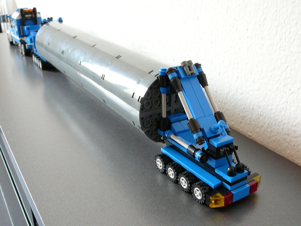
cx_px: 150
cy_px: 113
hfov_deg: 45.8
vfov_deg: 35.1
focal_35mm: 41
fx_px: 357
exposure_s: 1/10
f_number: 3.1
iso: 200
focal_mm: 6.1
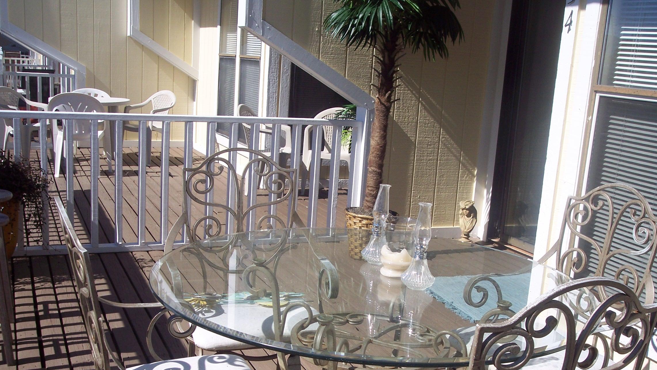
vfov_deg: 27.6
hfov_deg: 47.4
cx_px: 327
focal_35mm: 43
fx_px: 749
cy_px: 245
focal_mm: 8
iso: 100
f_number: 5.6
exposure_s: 1/500
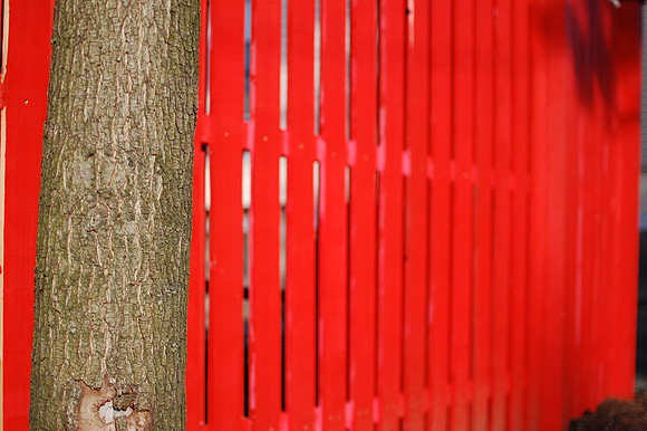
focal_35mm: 52
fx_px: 943
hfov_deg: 37.9
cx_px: 324
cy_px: 216
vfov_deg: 25.7
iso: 200
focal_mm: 35
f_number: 1.8
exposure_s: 1/4000
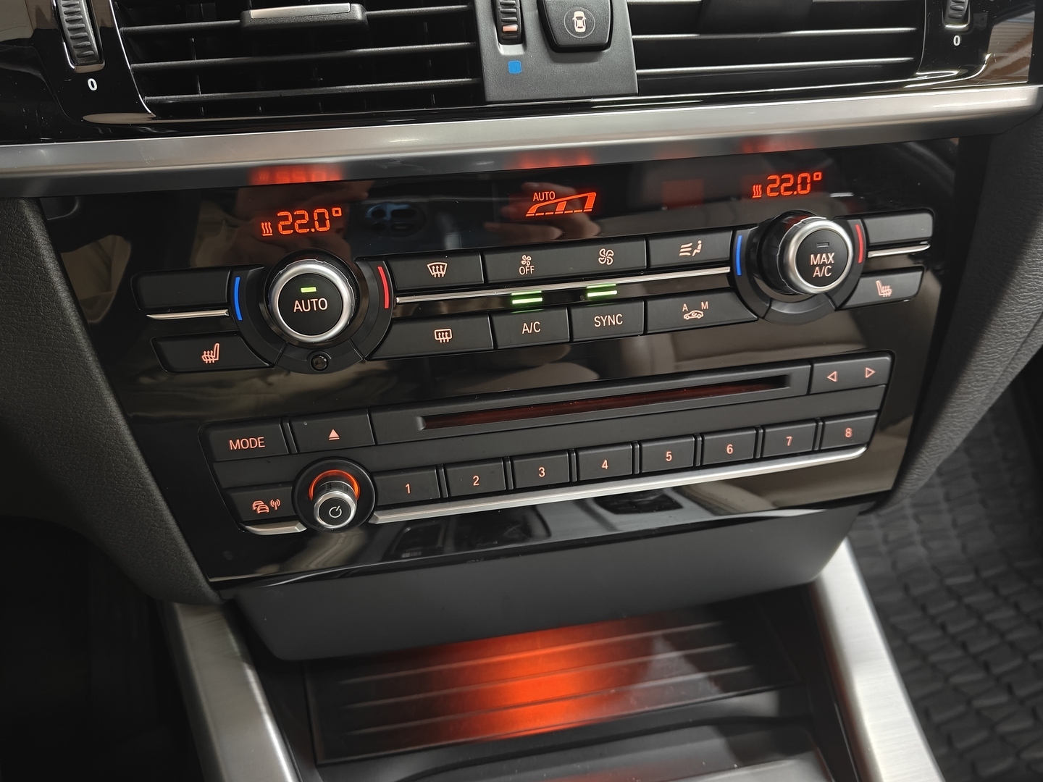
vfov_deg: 48.2
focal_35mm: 29
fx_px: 874
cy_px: 391
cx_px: 522
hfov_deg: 61.7
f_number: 1.8
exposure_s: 1/22
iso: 1250
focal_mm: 5.59
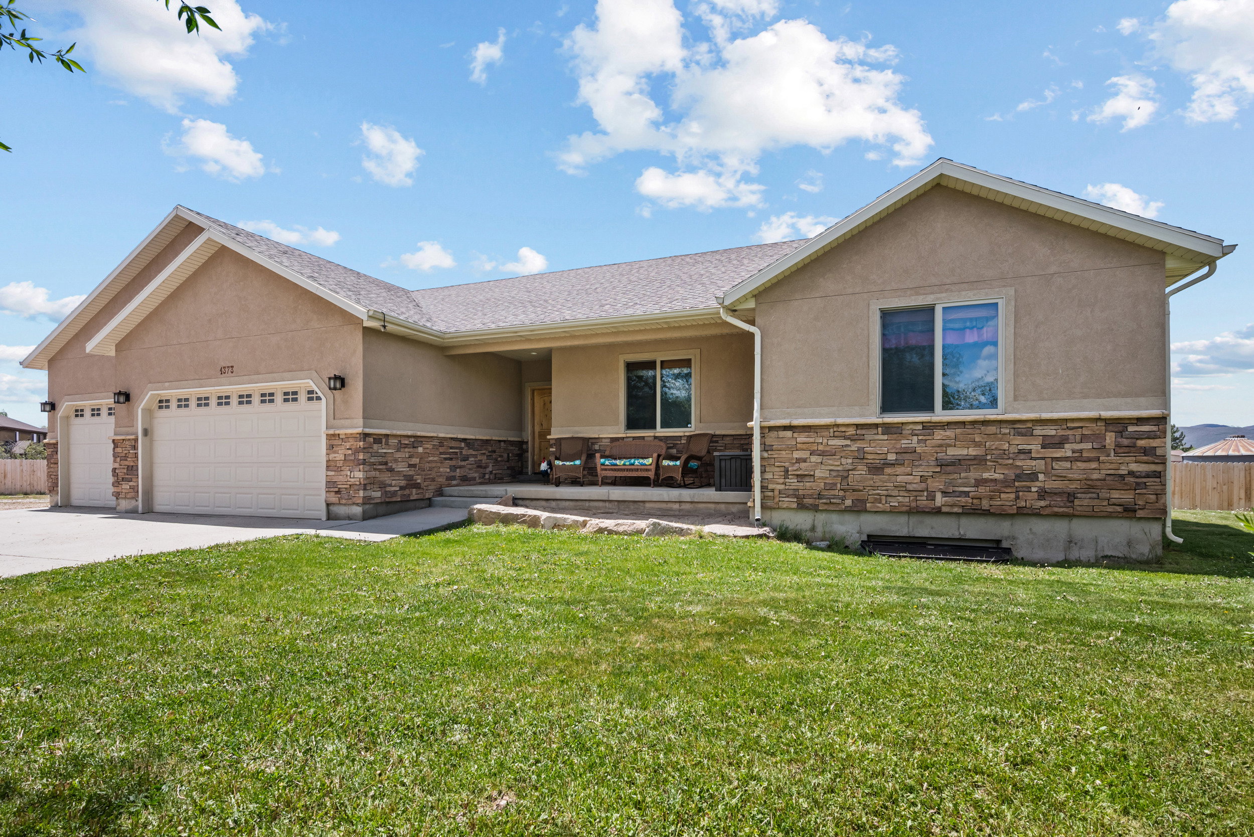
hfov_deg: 95.0
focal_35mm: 16
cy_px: 418
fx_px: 575
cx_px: 627
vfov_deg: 72.1
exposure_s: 1/100
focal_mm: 16.5
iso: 800
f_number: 8
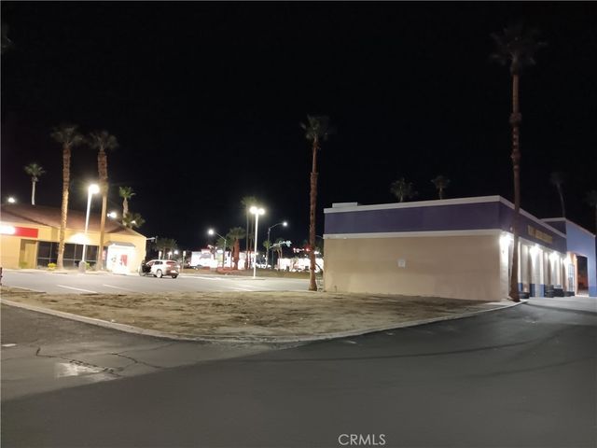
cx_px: 298
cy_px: 224
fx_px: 448
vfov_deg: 53.1
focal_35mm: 26
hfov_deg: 67.3
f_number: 1.8
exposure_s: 1/10
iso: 2000
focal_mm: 3.98
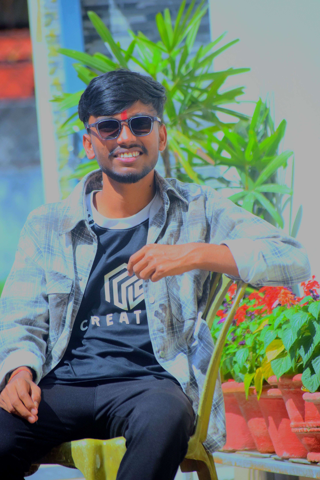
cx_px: 160
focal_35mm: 315
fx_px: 4200
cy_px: 240
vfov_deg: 6.5
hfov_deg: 4.4
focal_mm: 210
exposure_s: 1/1667
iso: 800
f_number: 6.3
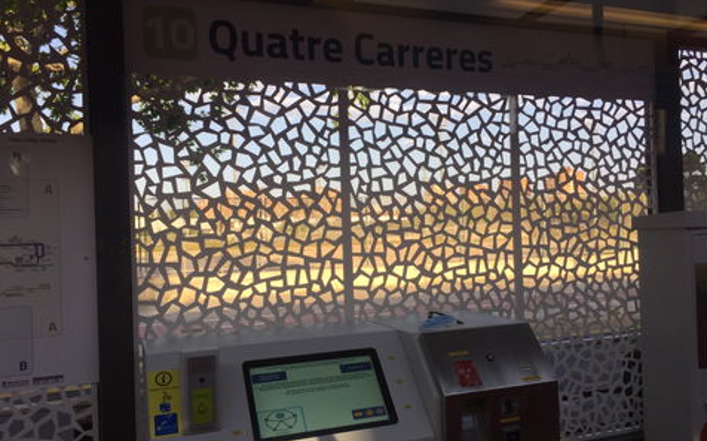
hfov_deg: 61.3
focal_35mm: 31
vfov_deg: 40.5
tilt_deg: -0.3
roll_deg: +0.9
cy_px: 236
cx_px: 352
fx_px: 597
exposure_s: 1/403
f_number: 2.2
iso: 32
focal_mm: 4.15
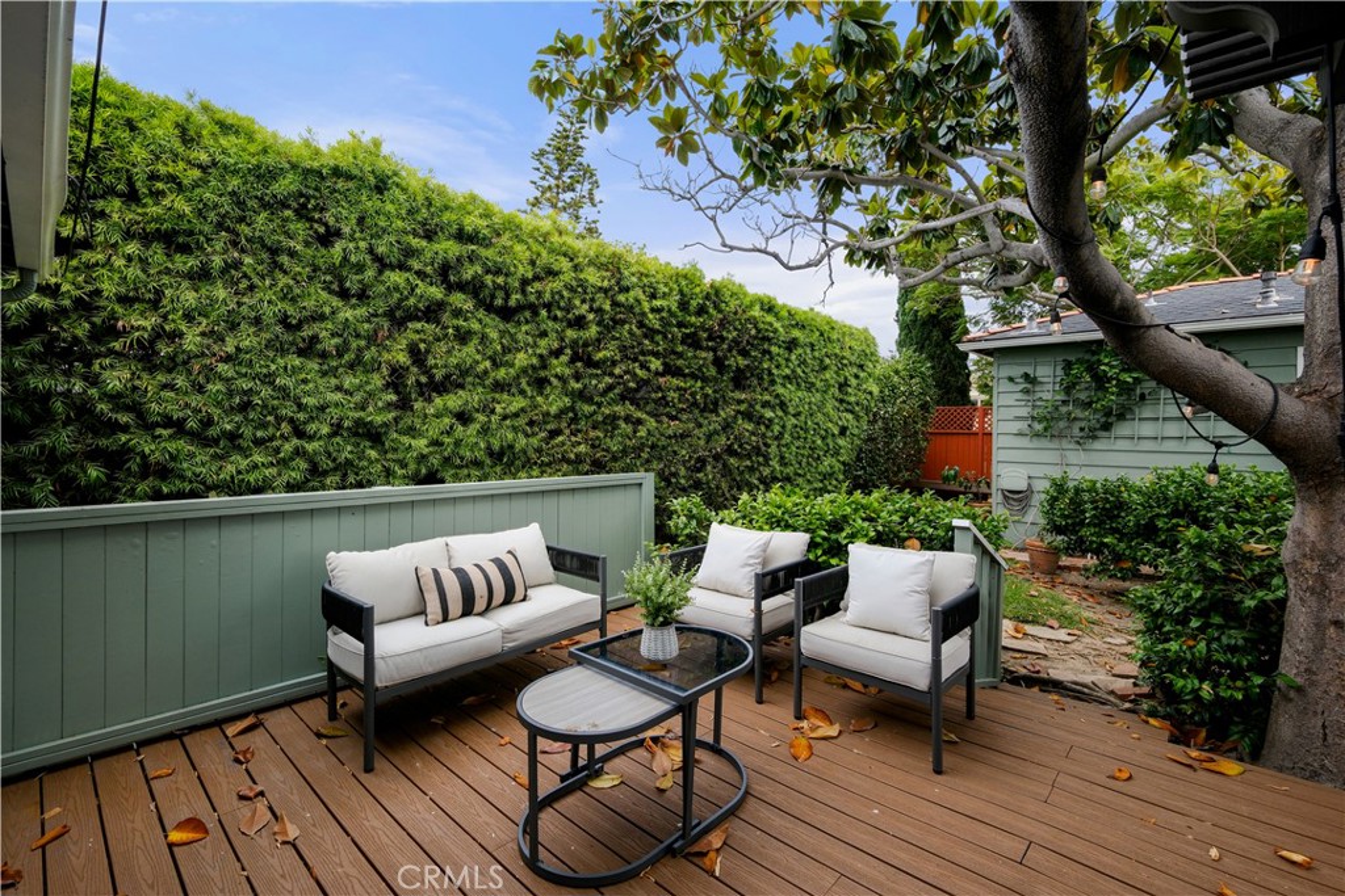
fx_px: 560
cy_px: 448
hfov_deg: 100.4
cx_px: 672
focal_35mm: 15
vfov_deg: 77.3
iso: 400
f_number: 7.1
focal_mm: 10
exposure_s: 1/220
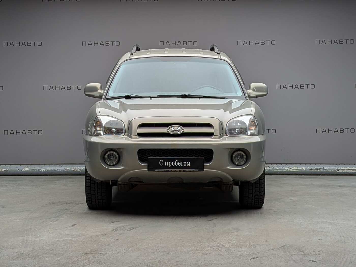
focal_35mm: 49
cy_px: 134
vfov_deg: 29.7
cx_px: 178
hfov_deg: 38.9
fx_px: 504
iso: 32
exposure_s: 1/300
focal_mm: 6.9
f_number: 1.68
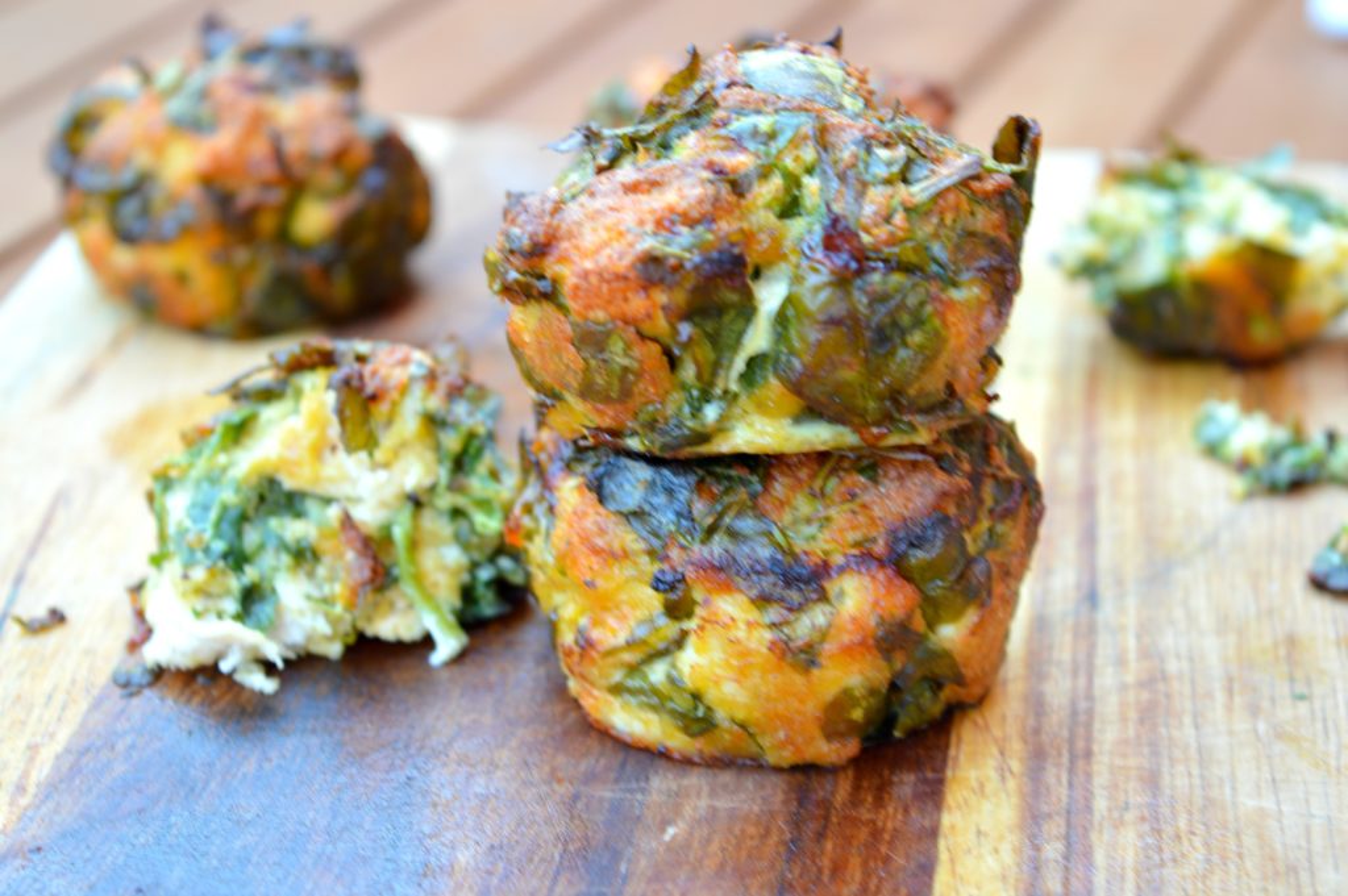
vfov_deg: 16.5
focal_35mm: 82
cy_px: 448
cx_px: 674
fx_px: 3087
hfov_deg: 24.6
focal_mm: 55
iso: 100
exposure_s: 1/6
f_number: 5.6
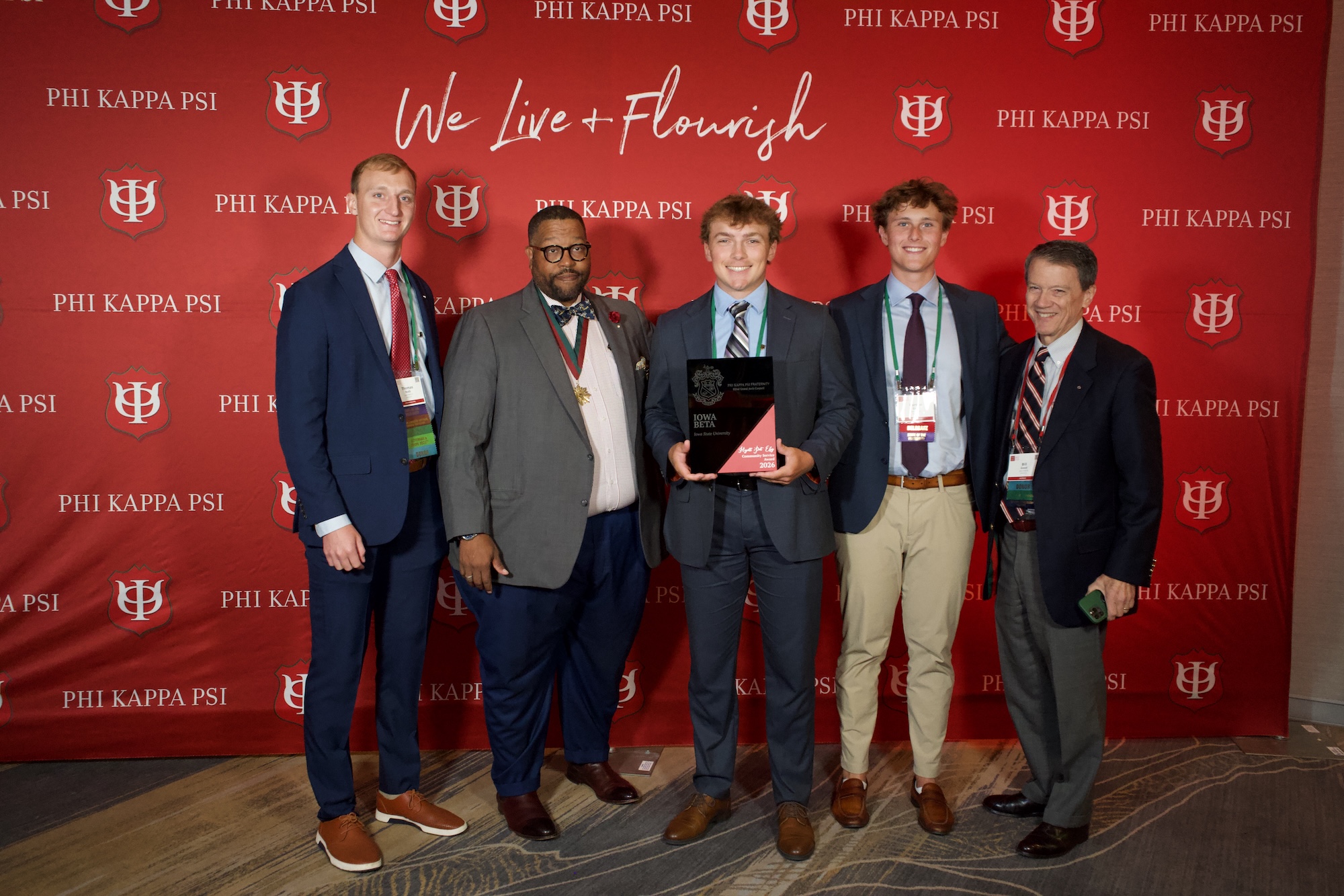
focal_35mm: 31
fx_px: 1157
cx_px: 672
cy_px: 448
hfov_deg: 60.3
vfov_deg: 42.3
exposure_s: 1/160
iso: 8000
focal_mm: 31
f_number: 4
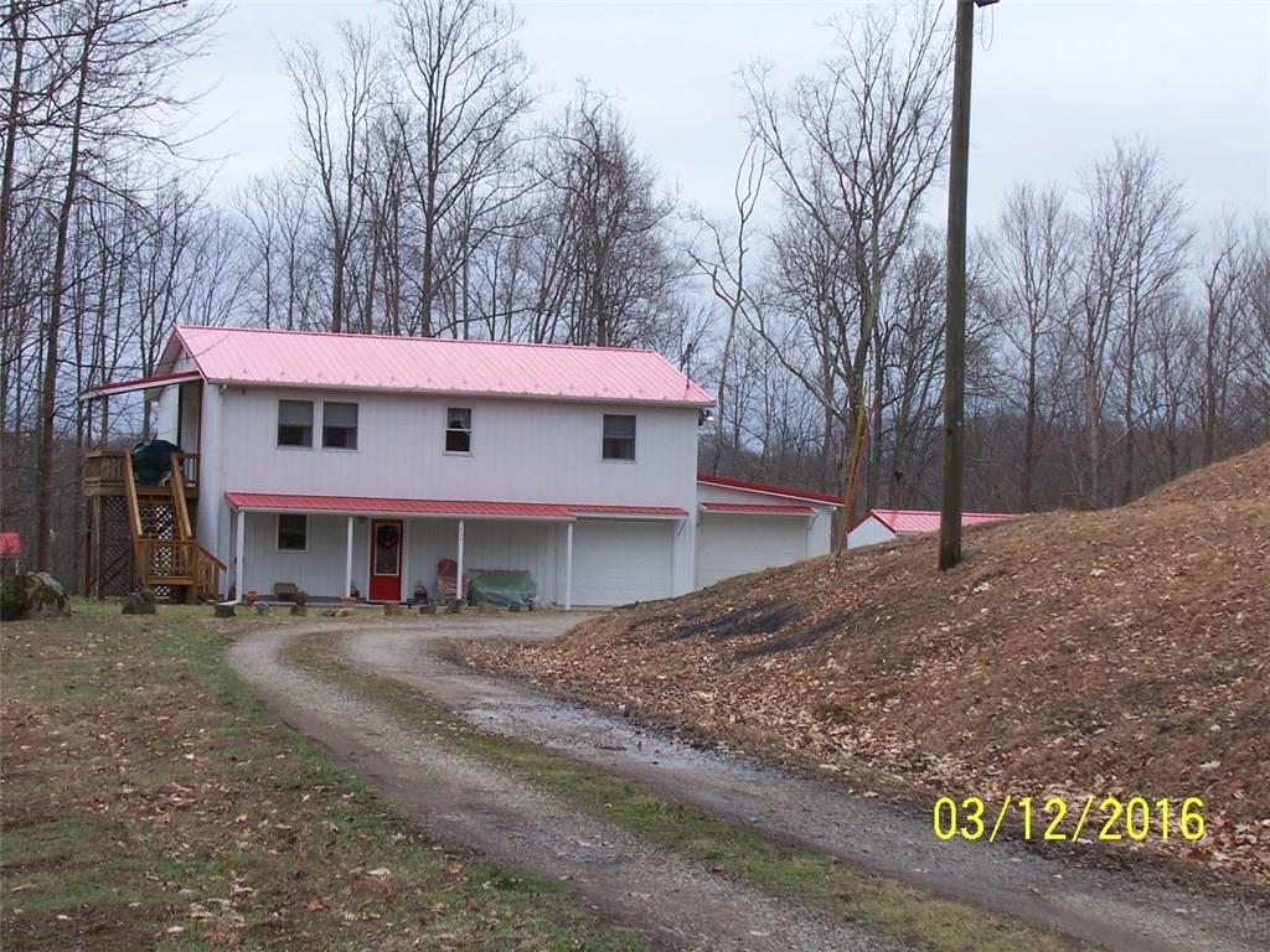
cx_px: 635
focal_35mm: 72
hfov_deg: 27.0
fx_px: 2642
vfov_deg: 20.4
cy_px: 476
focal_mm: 12.3
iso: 80
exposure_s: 1/250
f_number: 4.8
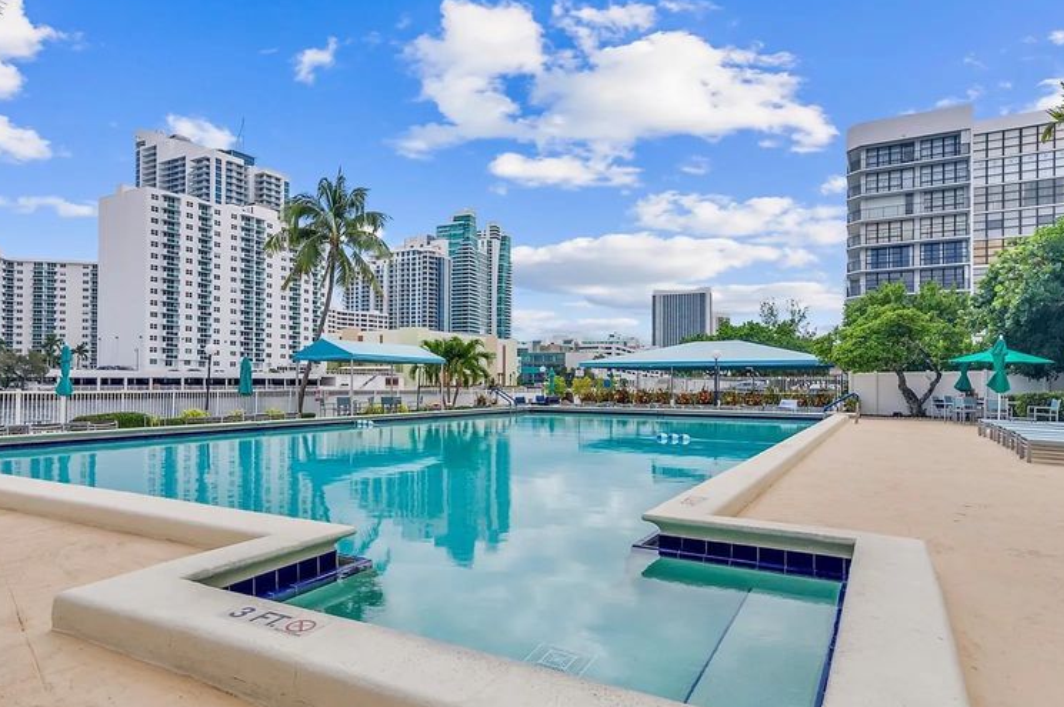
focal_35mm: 22
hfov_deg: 78.3
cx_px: 463
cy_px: 348
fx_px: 650
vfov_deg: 57.1
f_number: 8
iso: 400
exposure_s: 1/640
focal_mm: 16
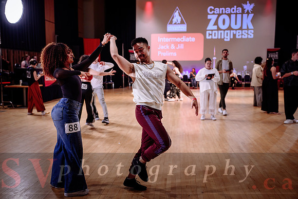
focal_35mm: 36
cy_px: 101
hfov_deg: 52.7
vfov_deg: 36.6
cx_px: 134
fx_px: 300
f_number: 2
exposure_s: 1/320
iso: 1600
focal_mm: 33
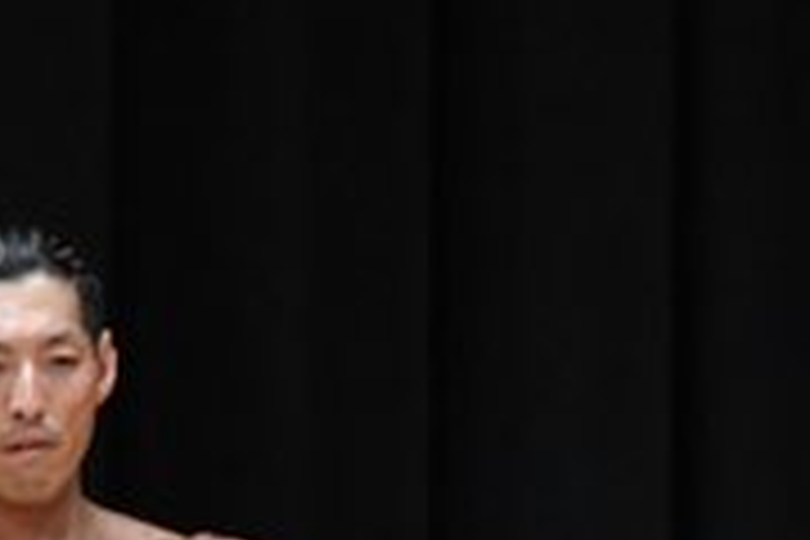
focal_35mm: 1159
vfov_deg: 1.2
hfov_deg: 1.8
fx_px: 26075
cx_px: -817
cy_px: 1035
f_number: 5.6
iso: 4000
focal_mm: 180
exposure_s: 1/400
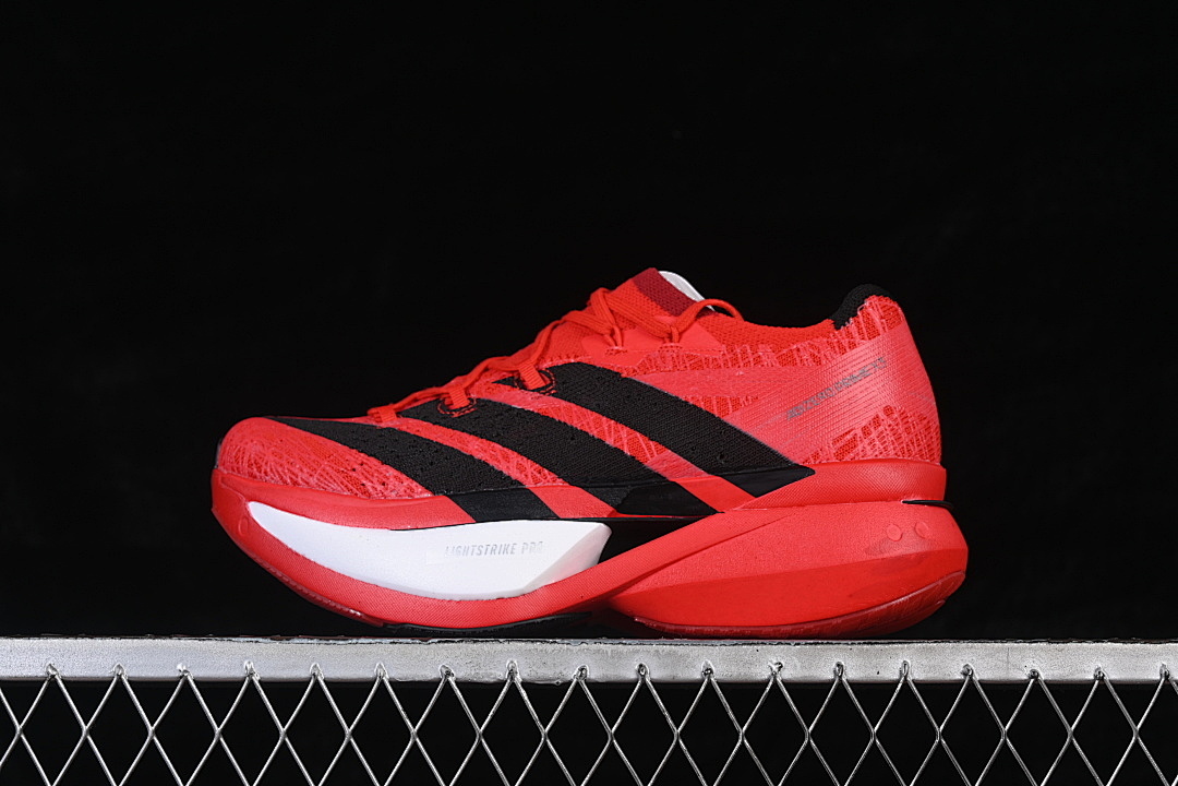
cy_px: 393
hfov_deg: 27.0
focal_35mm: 75
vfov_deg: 18.2
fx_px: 2454
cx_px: 589
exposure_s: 1/60
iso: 160
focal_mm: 50
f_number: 8
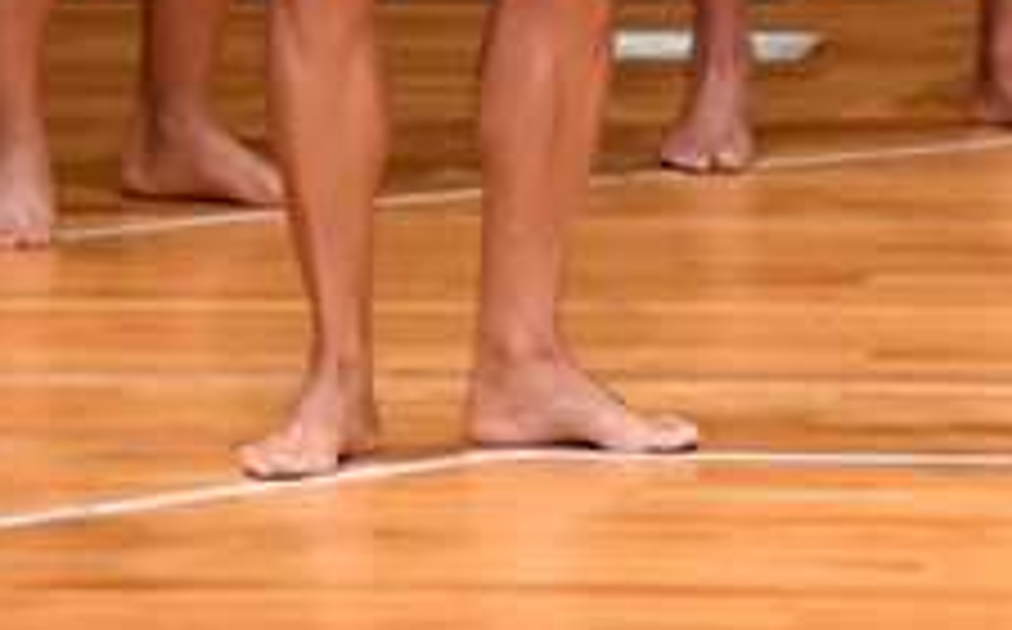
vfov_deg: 1.4
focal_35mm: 949
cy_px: -414
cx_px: 569
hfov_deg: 2.2
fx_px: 26141
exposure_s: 1/400
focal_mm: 180
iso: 5000
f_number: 5.6
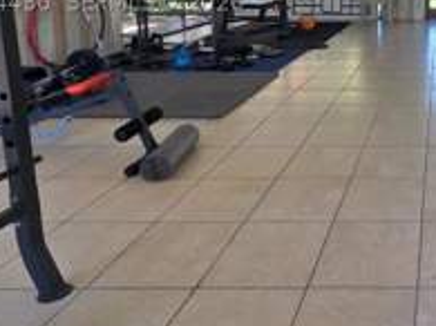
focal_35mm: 32
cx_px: 449
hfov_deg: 46.2
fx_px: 403
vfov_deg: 39.1
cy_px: 2
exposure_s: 1/120
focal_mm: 2.2
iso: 64
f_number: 2.2
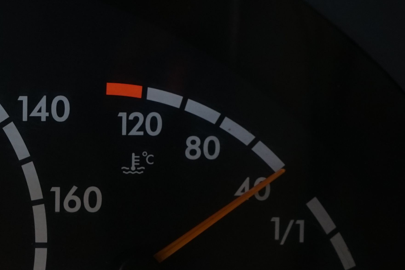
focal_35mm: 99
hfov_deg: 18.4
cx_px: -194
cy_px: 199
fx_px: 1114
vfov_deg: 13.8
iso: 640
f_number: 5.6
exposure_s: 1/20
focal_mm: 29
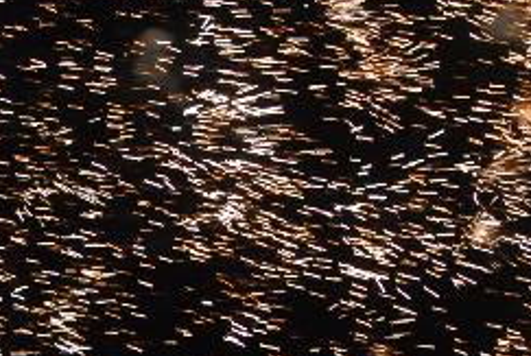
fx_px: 2616
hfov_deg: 11.5
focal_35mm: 177
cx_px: 15
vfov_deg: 7.7
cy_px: 403
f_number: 5.6
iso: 1000
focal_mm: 28
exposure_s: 1/15
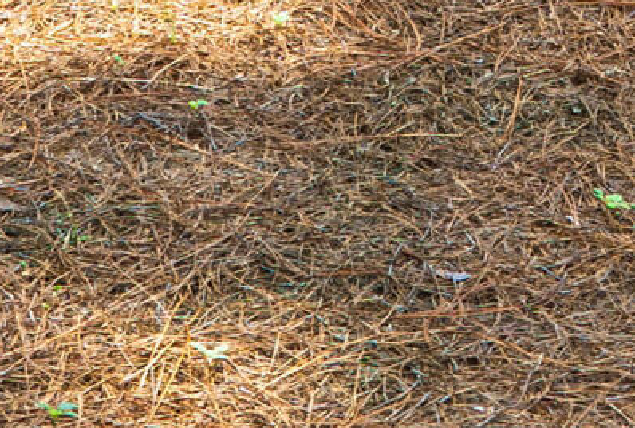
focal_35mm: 185
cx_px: 523
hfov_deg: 11.0
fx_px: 3273
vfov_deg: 6.4
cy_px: -1160
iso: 50
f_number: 8
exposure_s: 1/60
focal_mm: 24
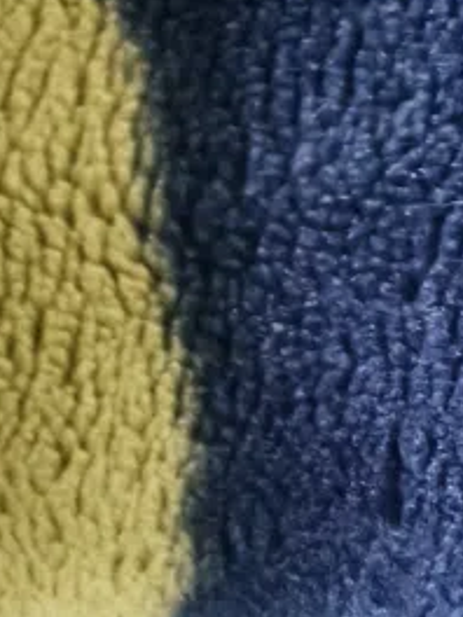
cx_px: -671
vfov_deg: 16.2
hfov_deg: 10.6
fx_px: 2122
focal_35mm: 119
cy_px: 8
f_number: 1.7
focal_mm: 5.25
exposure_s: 1/10
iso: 12476
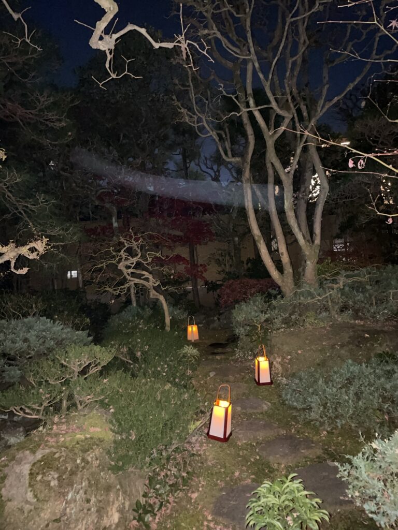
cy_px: 265
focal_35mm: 26
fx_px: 399
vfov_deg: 67.3
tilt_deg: +3.2
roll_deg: +4.1
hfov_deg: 53.1
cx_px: 199
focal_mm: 4.2
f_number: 1.6
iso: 1000
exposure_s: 1/4
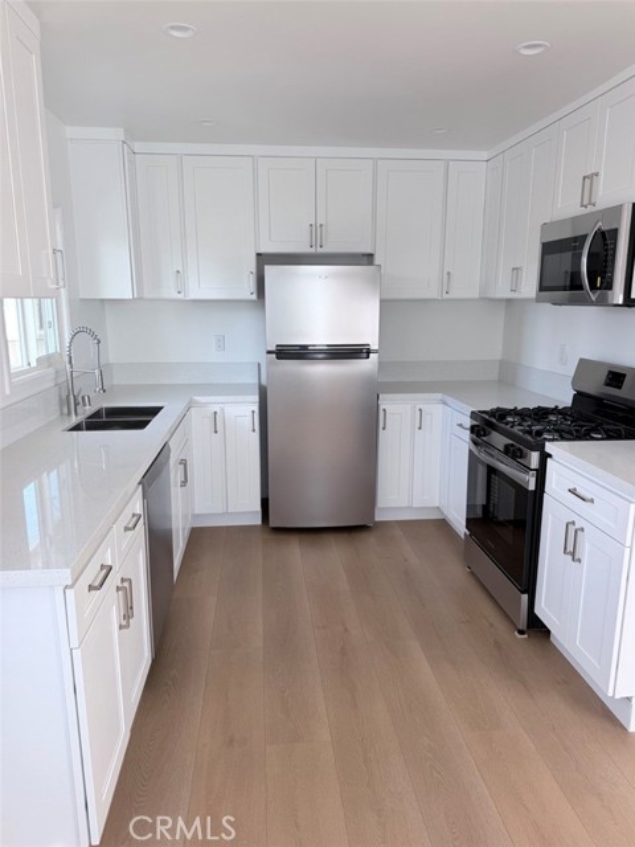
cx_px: 318
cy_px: 424
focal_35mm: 24
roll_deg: +0.0
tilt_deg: -10.5
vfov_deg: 71.6
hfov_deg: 56.8
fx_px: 587
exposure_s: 1/224
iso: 64
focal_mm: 6.76
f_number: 1.78
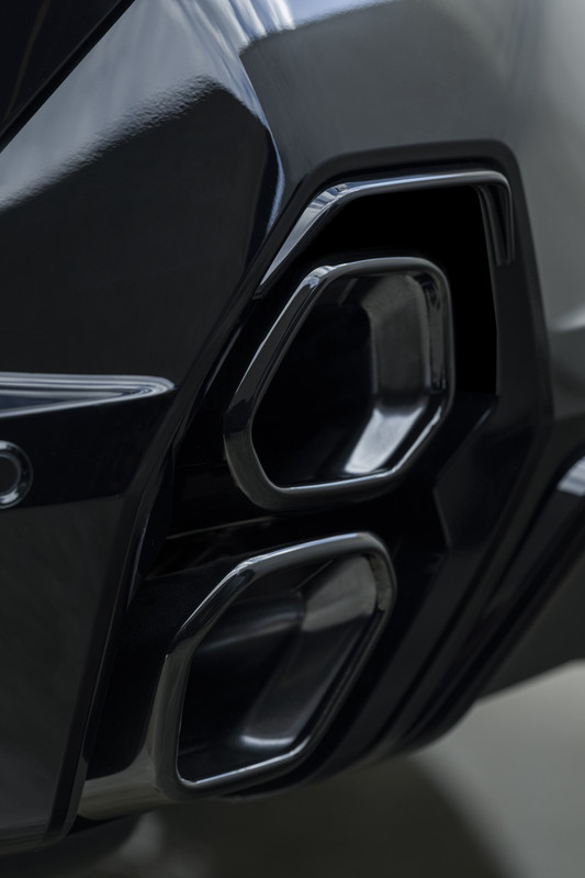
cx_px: 292
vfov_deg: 15.2
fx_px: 3292
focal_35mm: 135
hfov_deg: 10.2
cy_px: 439
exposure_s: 1/200
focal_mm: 135
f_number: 4
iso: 800
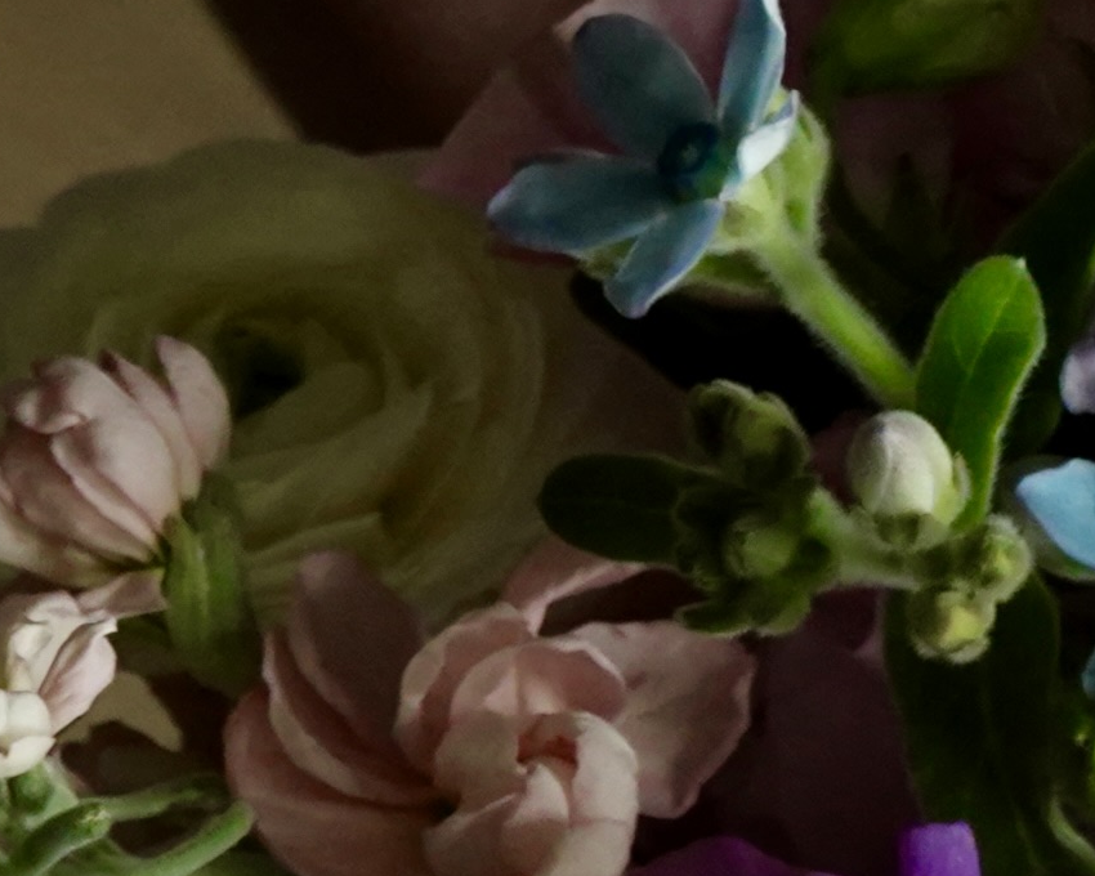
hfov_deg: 5.3
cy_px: 855
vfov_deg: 4.3
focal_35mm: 363
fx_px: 11764
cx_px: 1710
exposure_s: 1/125
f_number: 4
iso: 800
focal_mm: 24.35
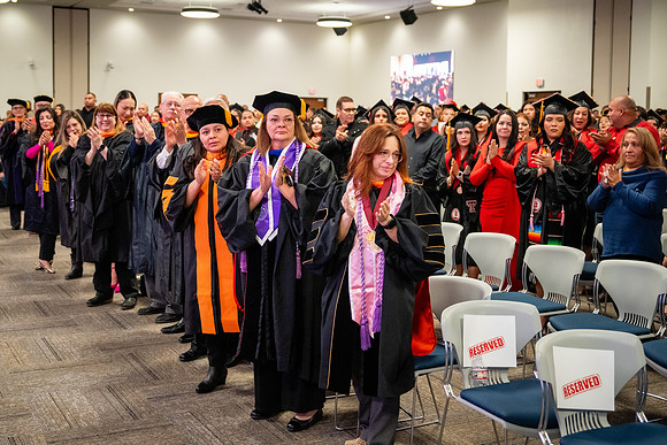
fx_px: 852
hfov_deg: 42.7
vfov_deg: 29.1
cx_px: 322
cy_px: 163
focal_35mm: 46
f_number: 2.8
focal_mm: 36
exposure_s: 1/200
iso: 3200
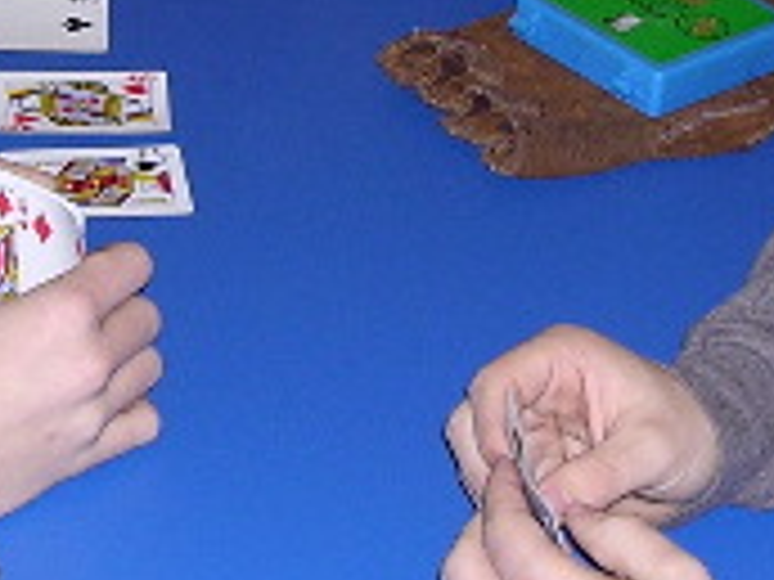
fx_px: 3153
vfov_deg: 10.4
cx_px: 230
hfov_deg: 14.0
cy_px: -54
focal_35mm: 141
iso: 129
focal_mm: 5.8
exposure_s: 1/60.1
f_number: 2.8
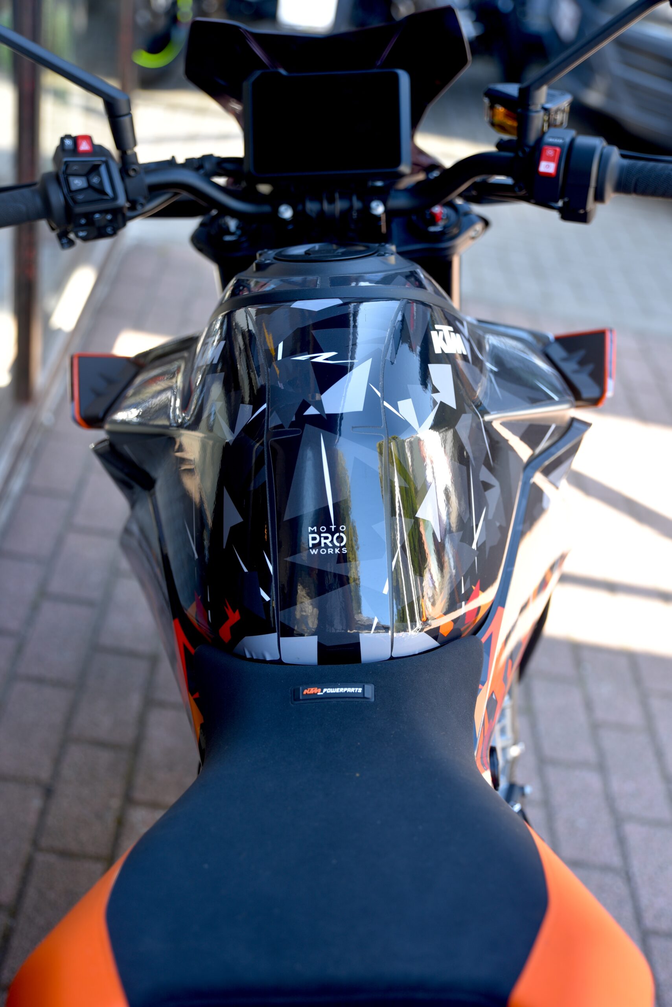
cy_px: 504
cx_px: 336
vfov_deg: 41.1
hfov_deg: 28.1
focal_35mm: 48
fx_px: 1343
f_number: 2.8
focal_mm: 48
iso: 100
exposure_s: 1/50
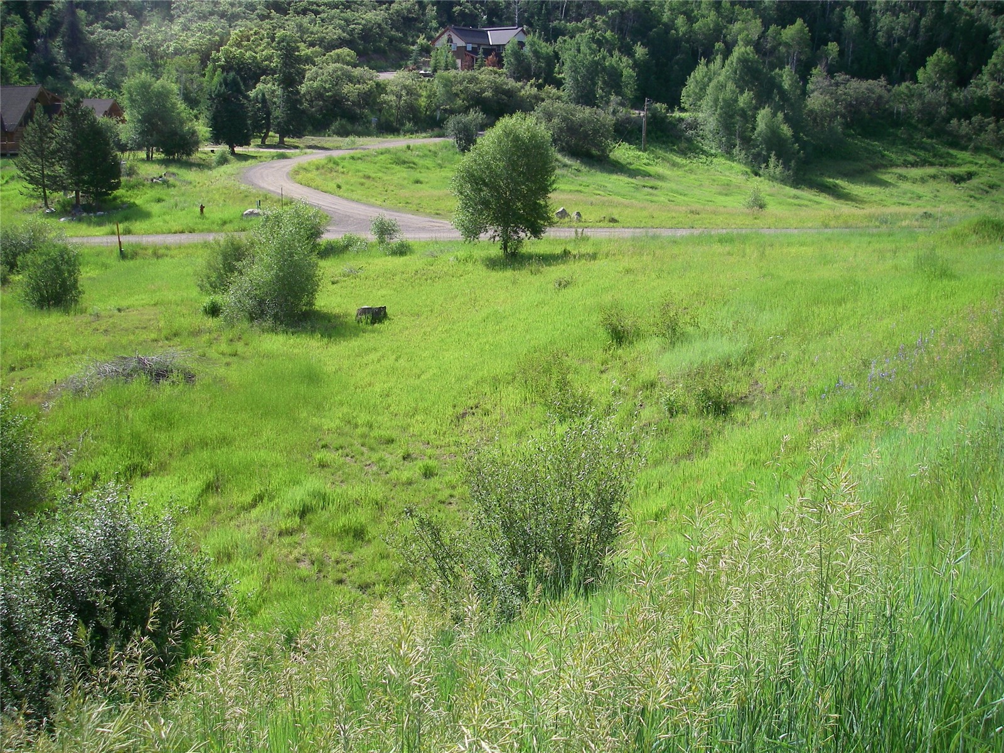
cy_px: 376
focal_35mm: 38
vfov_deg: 37.7
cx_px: 502
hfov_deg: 49.0
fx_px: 1102
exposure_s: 1/320
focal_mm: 6.3
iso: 64
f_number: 3.3
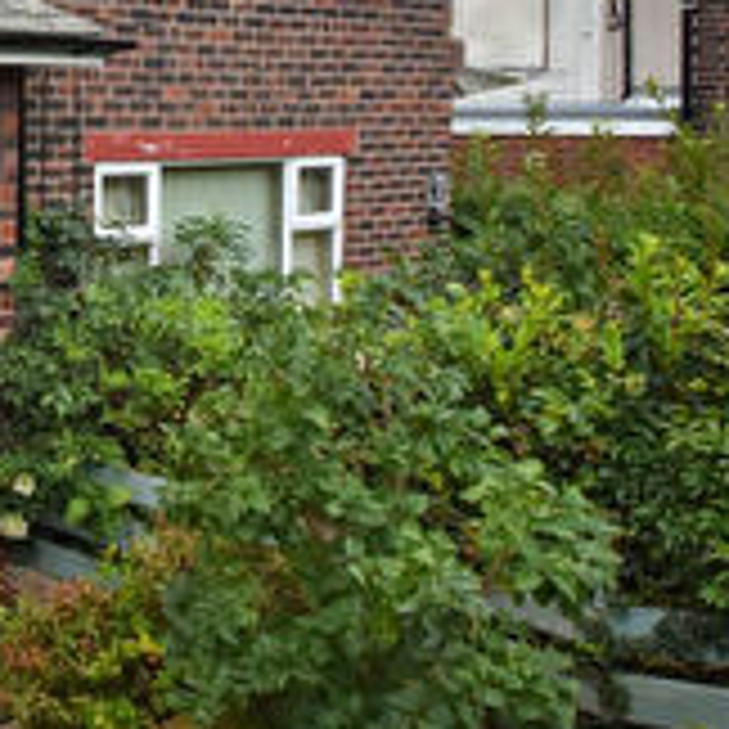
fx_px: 1310
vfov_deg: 29.5
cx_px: -418
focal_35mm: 55
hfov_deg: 23.5
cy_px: 38
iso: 720
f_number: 8
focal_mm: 10
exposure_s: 1/500
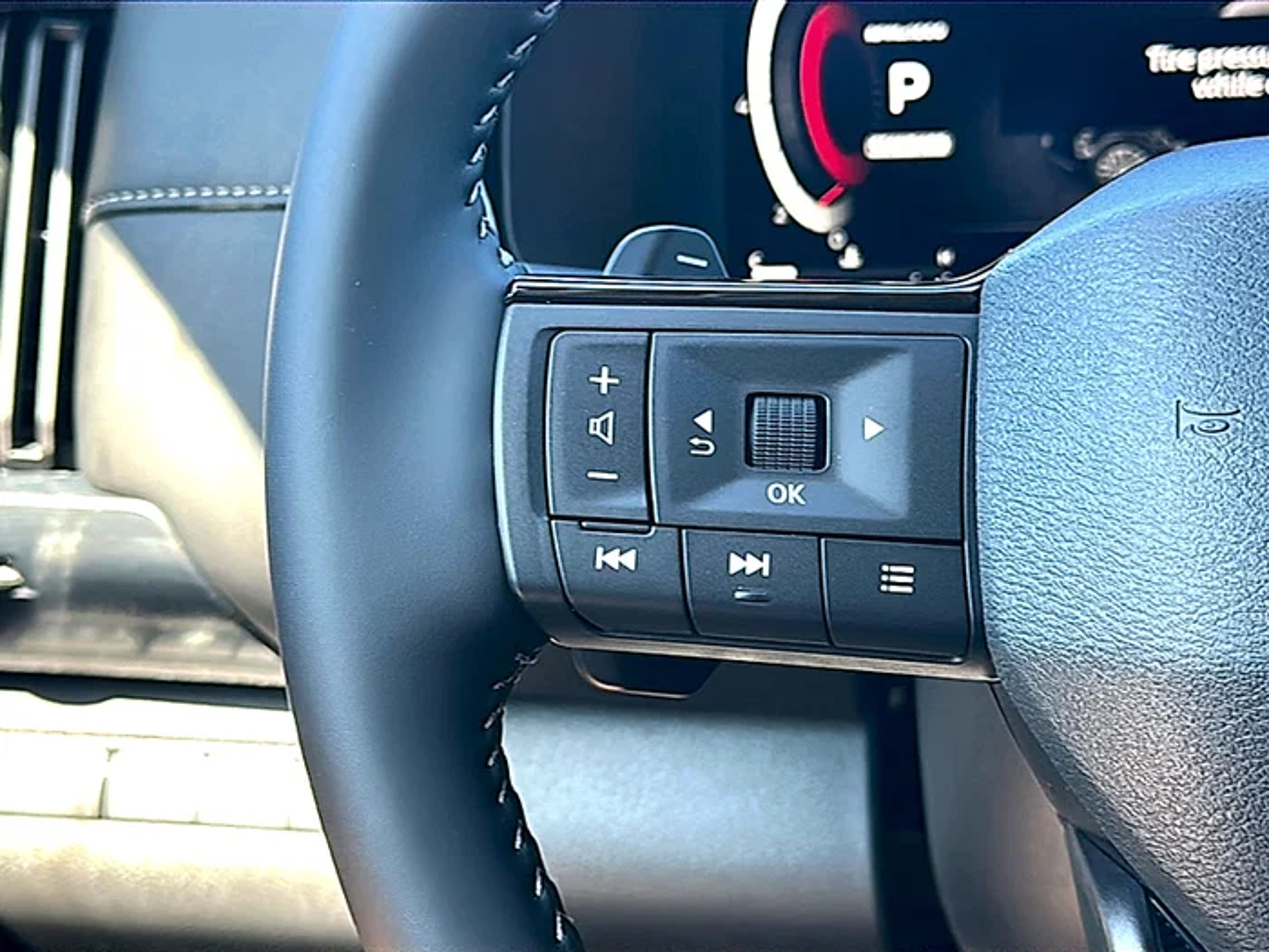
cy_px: 476
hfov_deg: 39.7
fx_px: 1760
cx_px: 634
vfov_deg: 30.3
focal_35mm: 48
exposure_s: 1/72
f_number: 1.78
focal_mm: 6.86
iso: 50
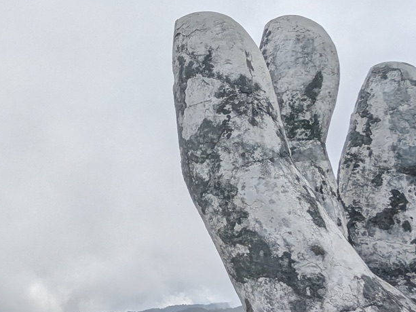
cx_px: -71
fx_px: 565
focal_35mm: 47
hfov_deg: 33.6
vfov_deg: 30.9
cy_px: 165
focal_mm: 2.35
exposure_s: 1/2817
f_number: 2.2
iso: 58
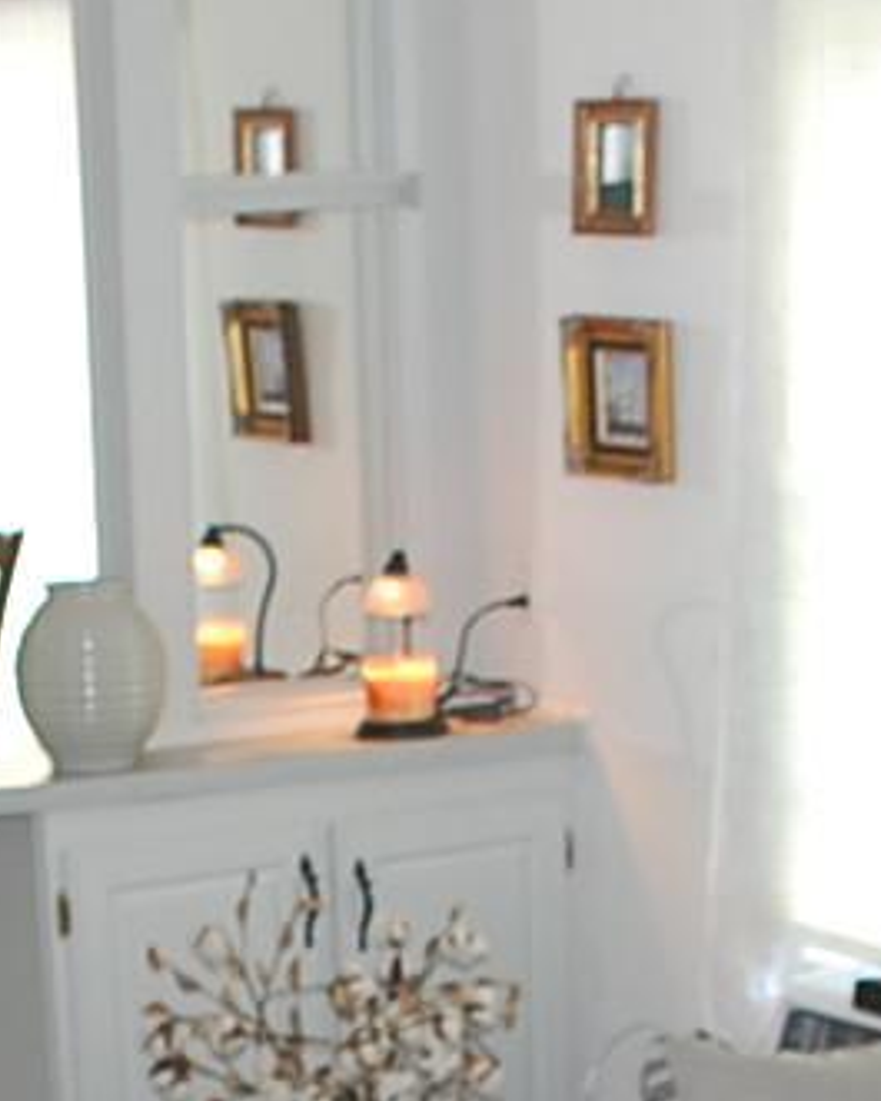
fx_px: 3746
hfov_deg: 13.4
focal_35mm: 115
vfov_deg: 15.9
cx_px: 293
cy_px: 1387
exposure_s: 1/60
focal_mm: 18
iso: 400
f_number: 3.5
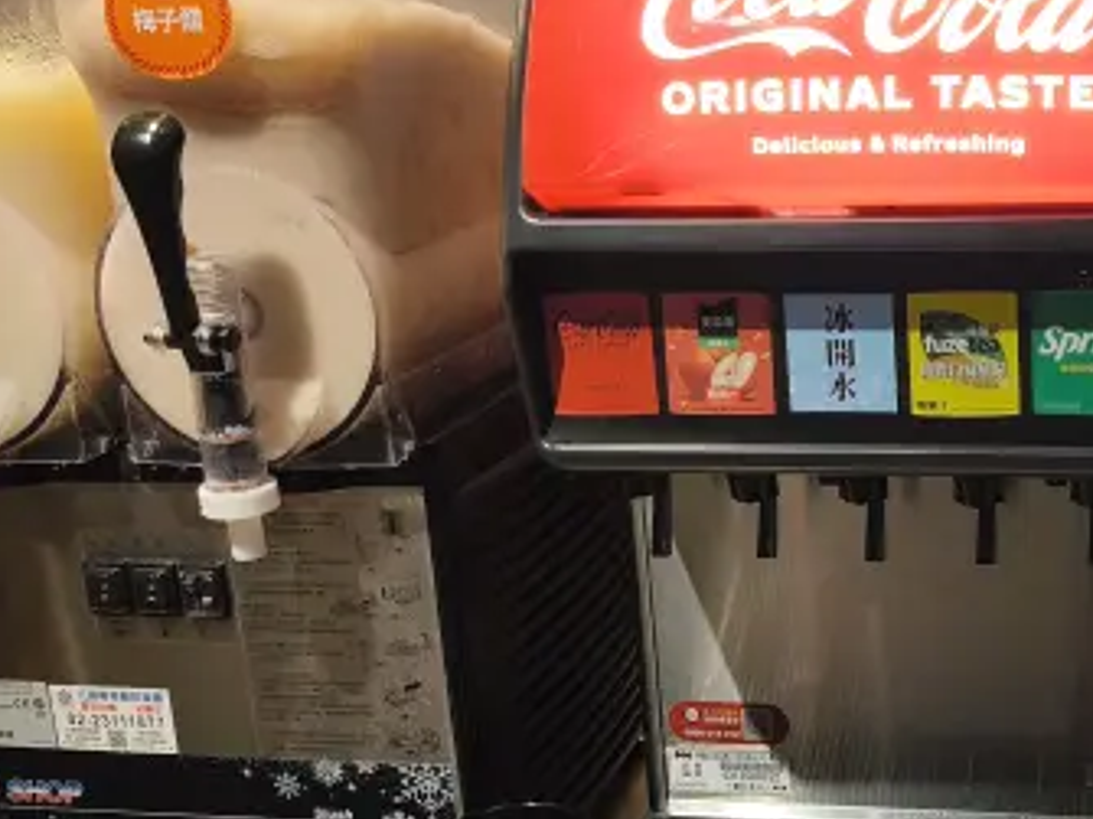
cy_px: 493
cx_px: 927
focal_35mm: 55
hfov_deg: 33.6
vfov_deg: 26.5
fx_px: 1736
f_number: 1.65
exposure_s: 1/120
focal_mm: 6.18
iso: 400
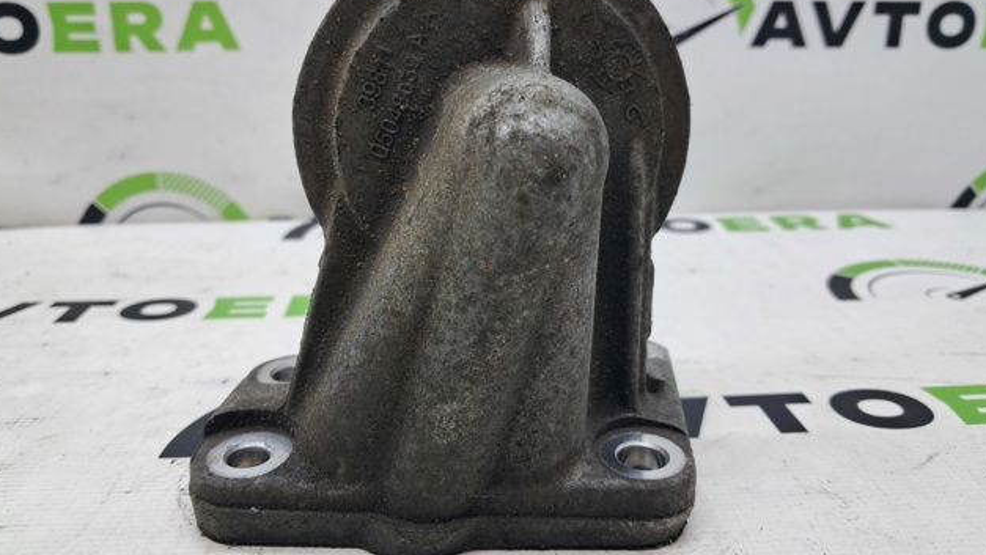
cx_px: 492
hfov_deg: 64.3
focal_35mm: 30
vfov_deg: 38.9
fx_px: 785
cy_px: 252
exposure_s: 1/50
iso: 50
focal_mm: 4
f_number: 1.8
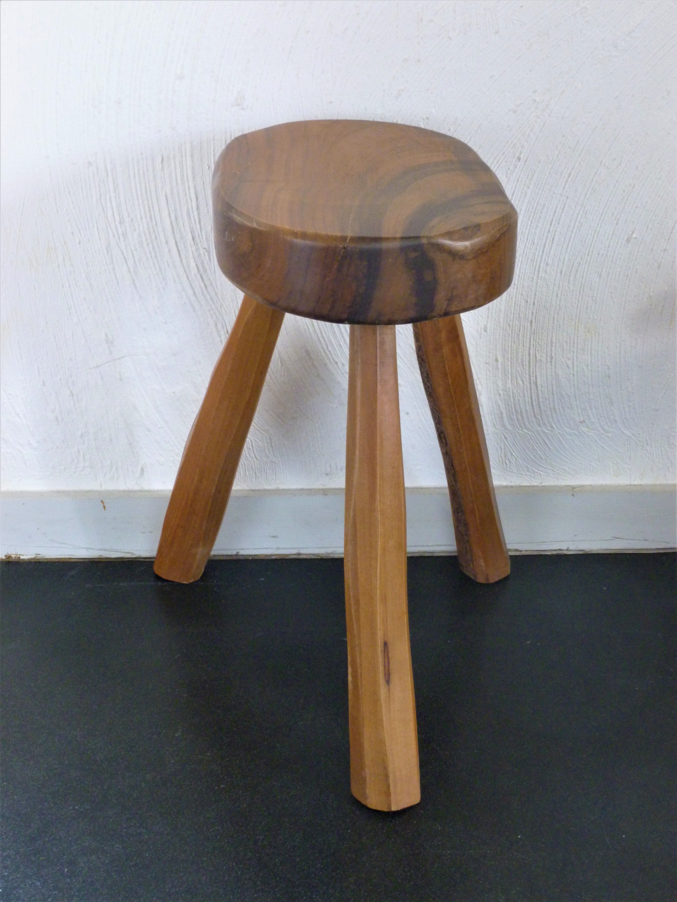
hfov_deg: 26.6
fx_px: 1434
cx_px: 338
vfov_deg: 34.9
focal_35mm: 55
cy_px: 451
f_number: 4.2
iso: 400
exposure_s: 1/8
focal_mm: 9.9
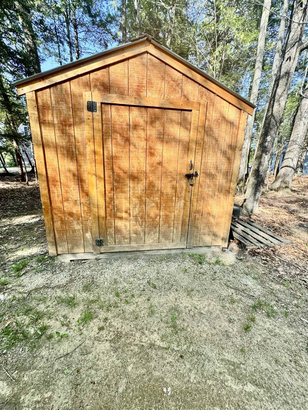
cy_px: 205
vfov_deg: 102.1
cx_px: 154
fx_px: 166
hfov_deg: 85.7
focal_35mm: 14
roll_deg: -2.3
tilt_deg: -14.6
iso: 40
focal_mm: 2.22
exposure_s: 1/260
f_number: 2.2
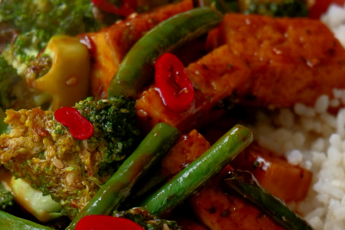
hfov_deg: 11.4
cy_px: 237
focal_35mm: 180
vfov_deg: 7.6
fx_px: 1725
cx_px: 211
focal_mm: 60
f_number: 7.1
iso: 320
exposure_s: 1/100
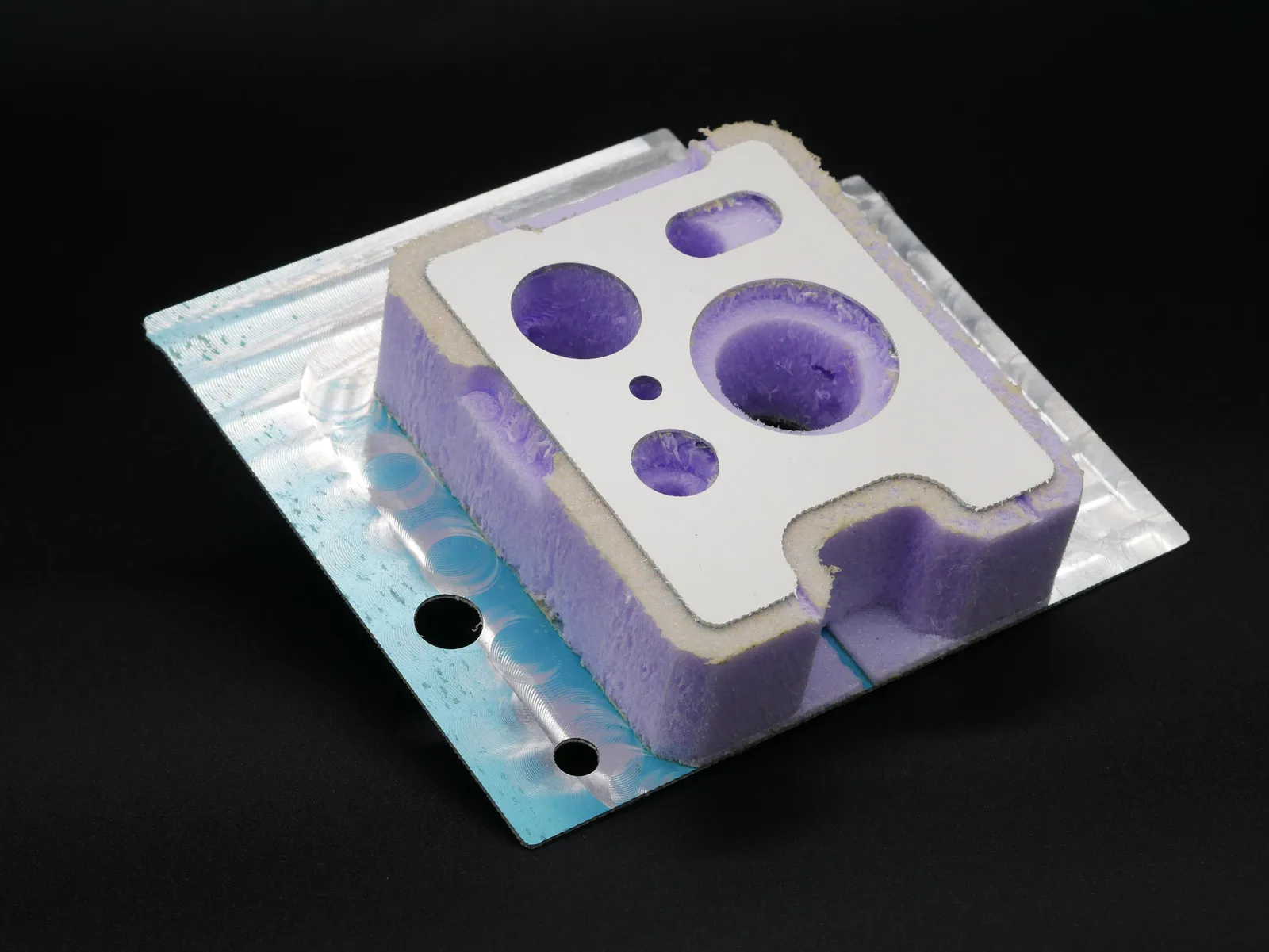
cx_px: 634
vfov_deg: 16.4
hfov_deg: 21.8
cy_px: 476
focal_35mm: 90
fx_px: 3300
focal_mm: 45
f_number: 10
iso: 400
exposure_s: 1/100
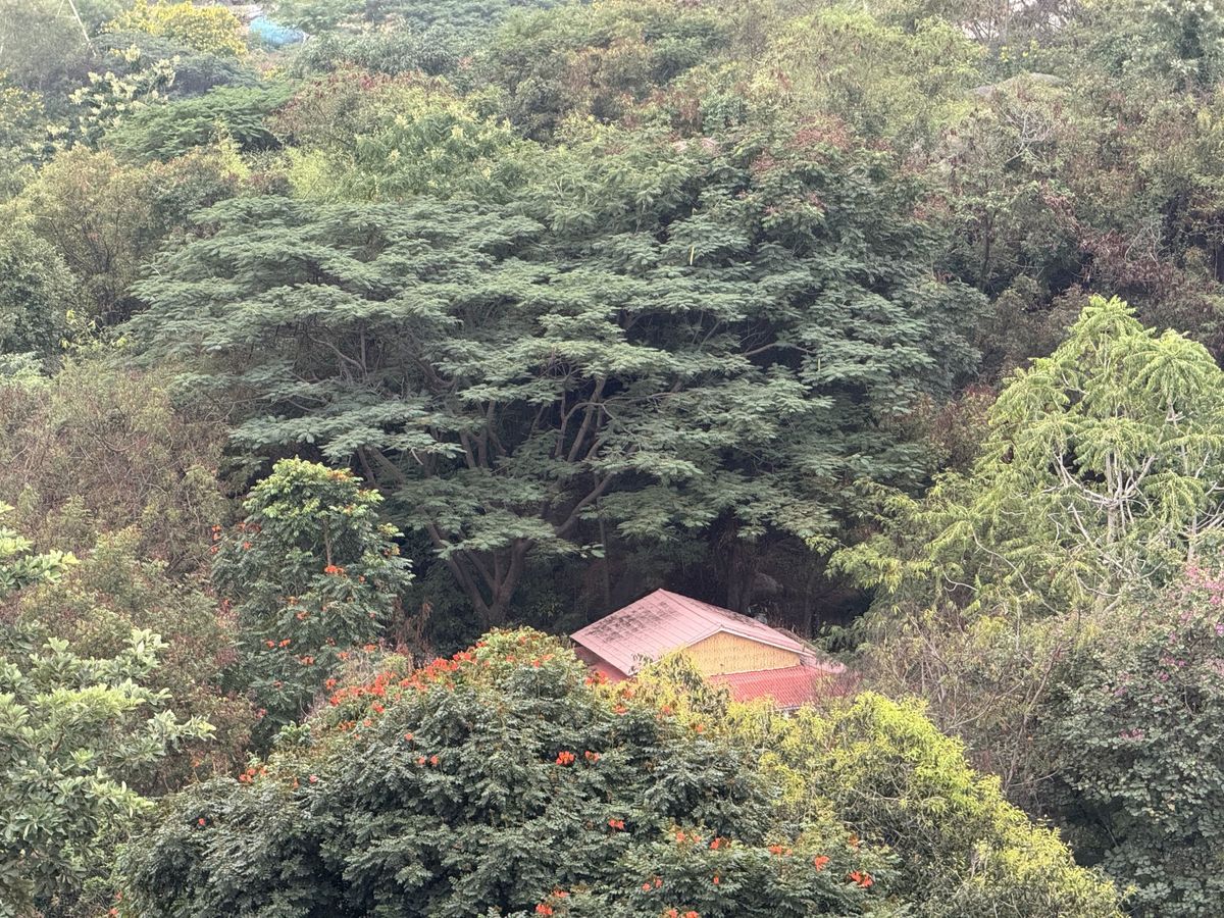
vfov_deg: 12.3
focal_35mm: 120
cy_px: 459
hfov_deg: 16.4
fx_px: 4243
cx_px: 612
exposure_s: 1/60
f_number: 2.8
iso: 250
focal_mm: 15.66
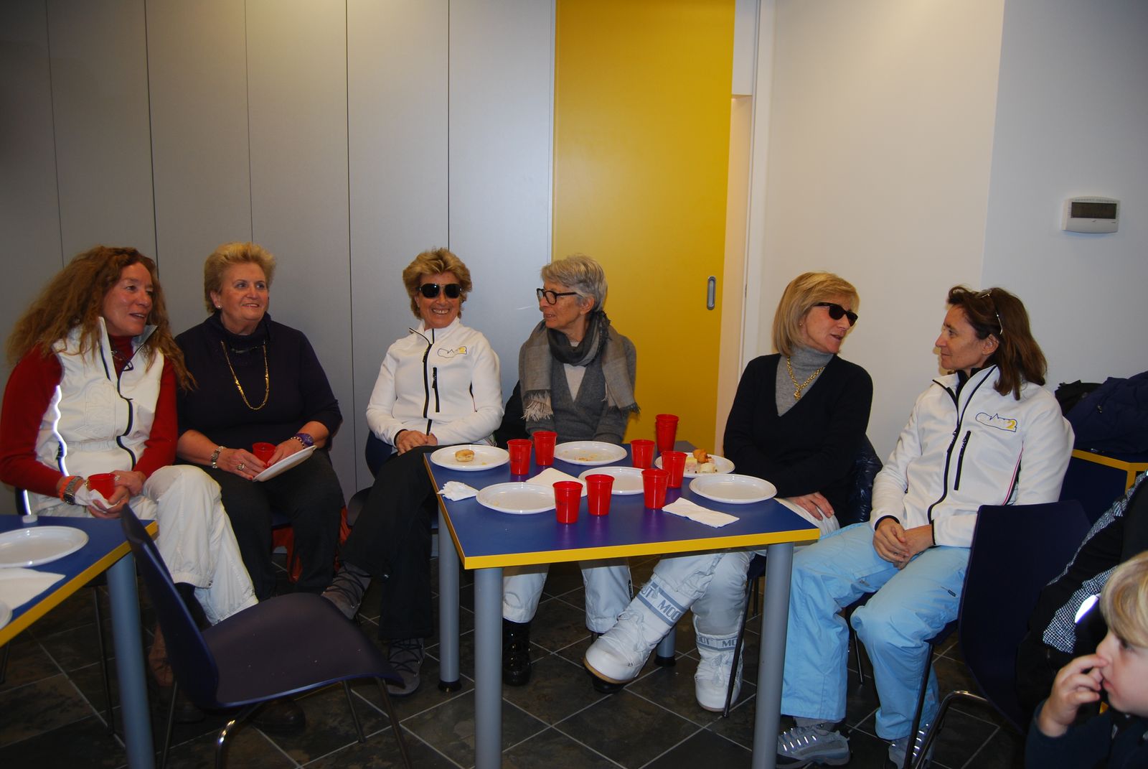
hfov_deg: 67.3
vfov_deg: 48.0
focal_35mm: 27
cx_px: 574
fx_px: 862
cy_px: 384
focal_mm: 18
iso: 200
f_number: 3.5
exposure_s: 1/60
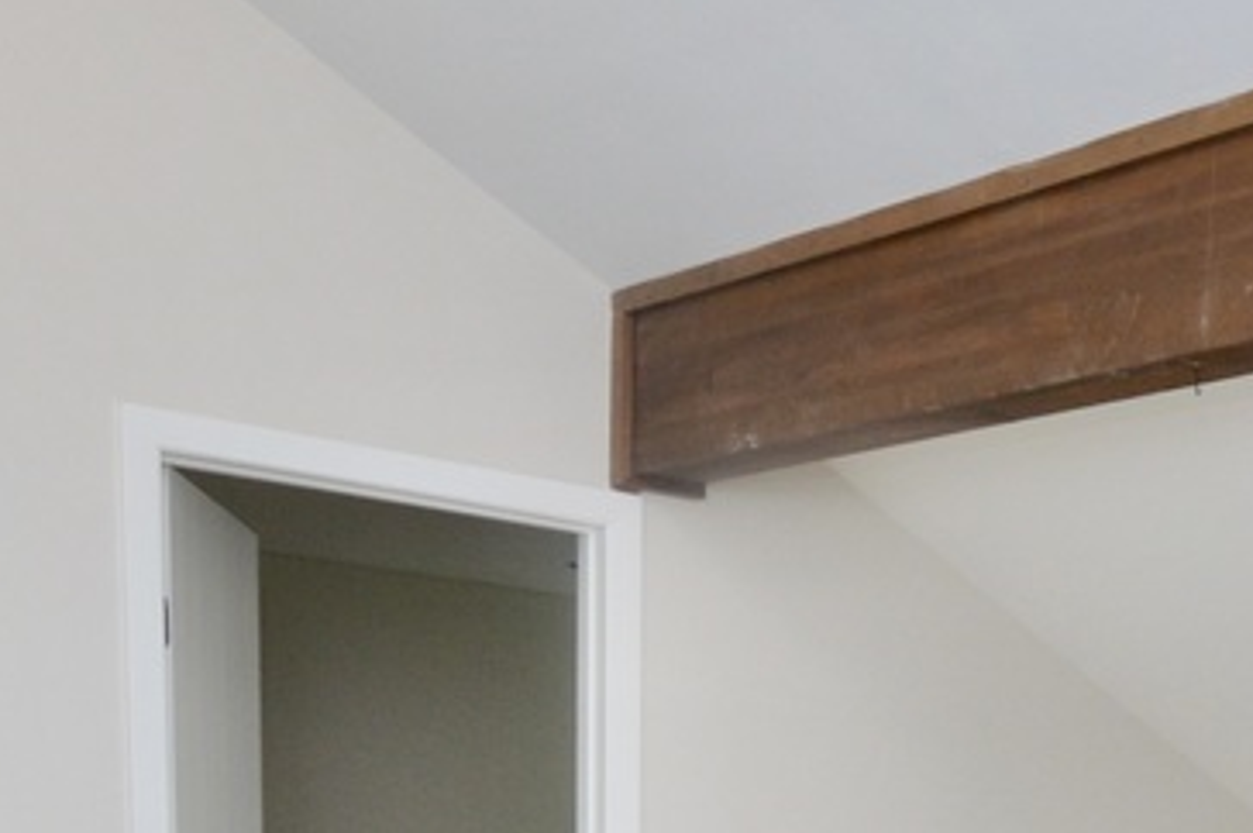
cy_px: 1401
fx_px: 2330
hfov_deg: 27.0
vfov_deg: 17.3
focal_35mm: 67
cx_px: 1460
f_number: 5
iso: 400
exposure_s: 1/100
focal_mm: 10
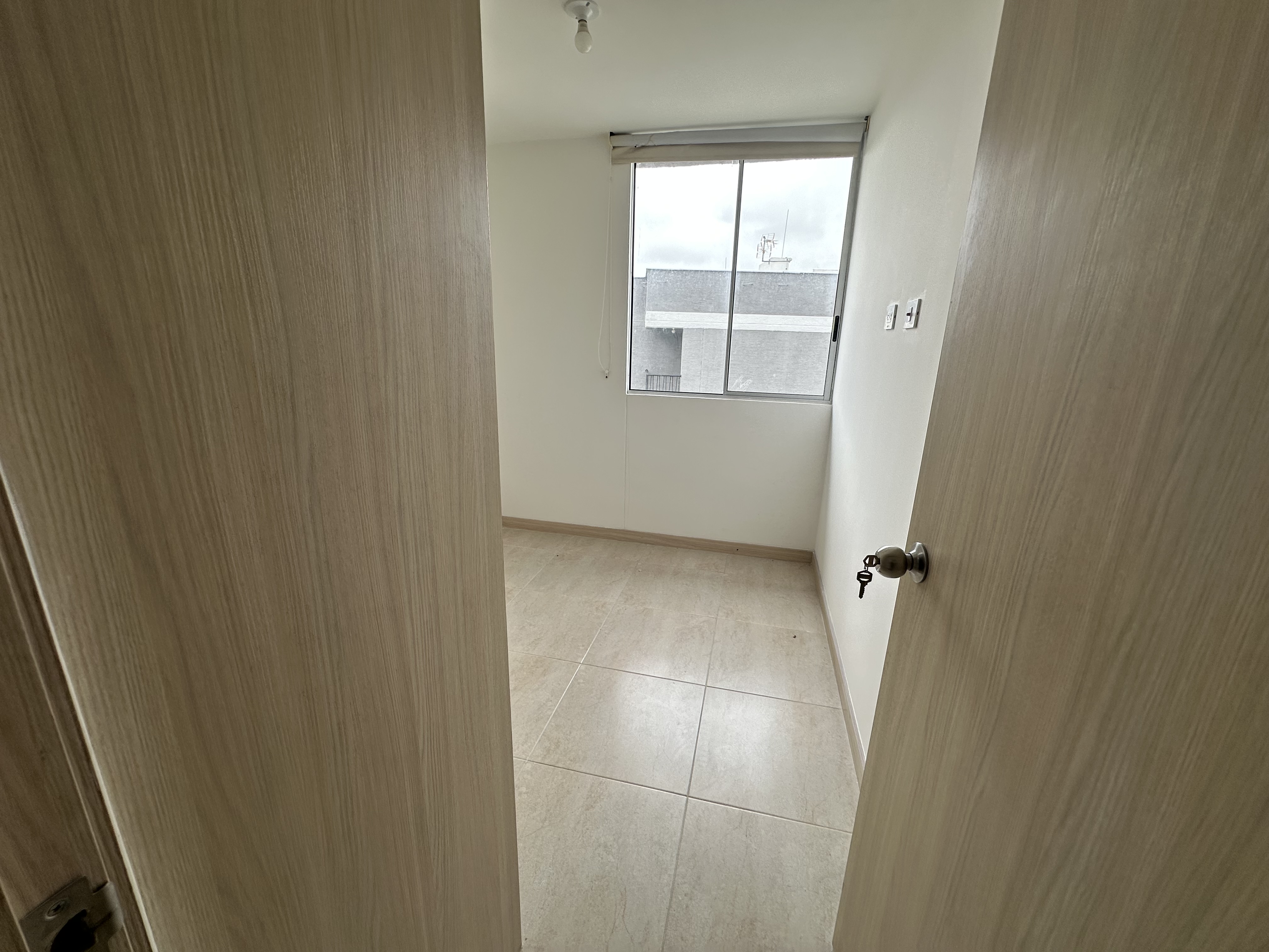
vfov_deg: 85.7
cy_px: 476
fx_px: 513
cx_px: 634
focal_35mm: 14
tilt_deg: -15.9
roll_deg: -2.5
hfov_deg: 102.1
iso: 40
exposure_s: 1/218
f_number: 2.2
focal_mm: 2.22
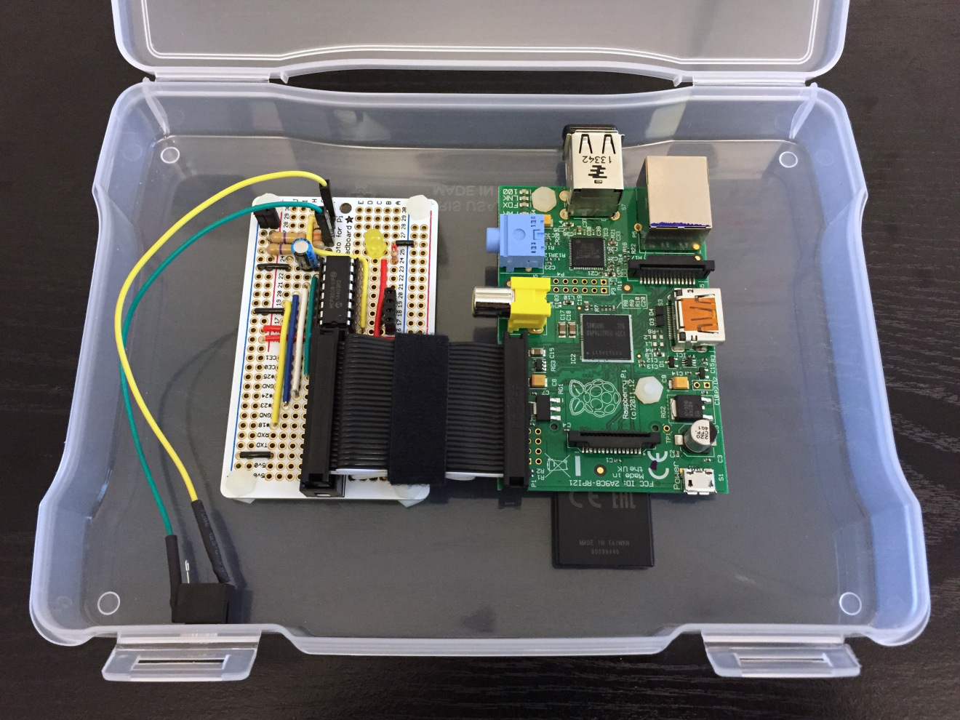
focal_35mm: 29
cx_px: 480
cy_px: 360
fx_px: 804
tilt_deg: -71.7
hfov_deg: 61.7
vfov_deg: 48.2
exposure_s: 1/30
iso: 200
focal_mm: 4.15
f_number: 2.2
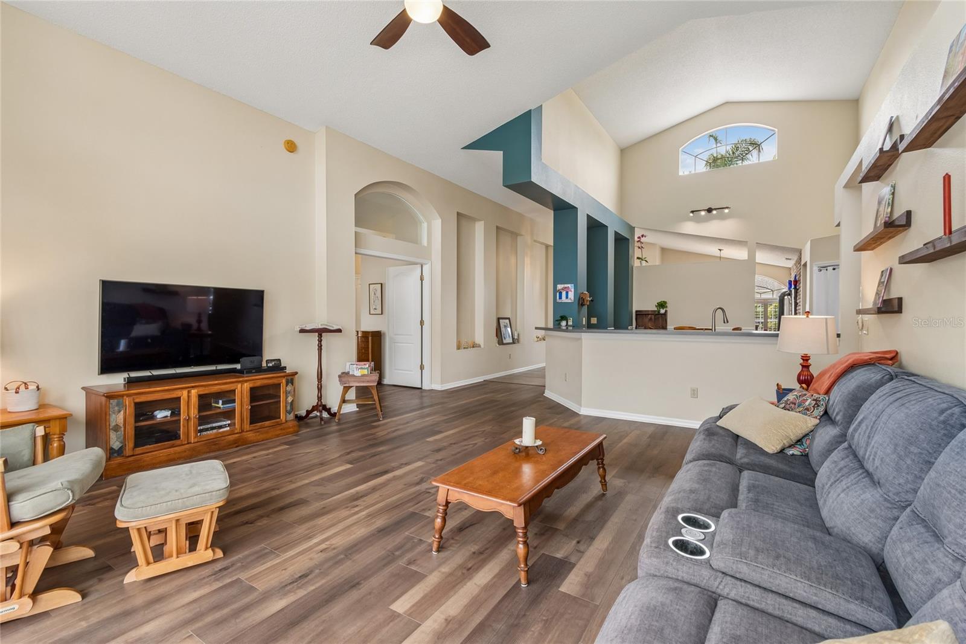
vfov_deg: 77.3
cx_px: 483
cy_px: 322
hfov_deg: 100.4
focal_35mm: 15
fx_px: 402
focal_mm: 10
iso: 100
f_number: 7.1
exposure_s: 1/10
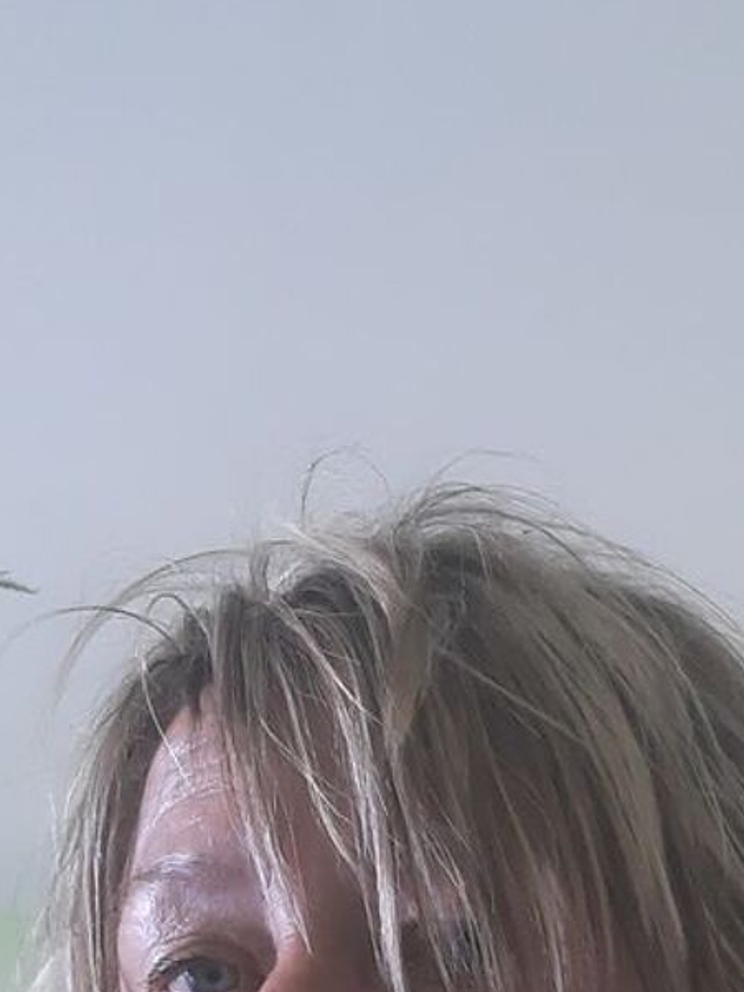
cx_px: 630
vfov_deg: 25.5
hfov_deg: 20.4
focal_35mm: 71
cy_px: 1070
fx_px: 2034
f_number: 2
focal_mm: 2.66
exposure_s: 1/25
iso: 200
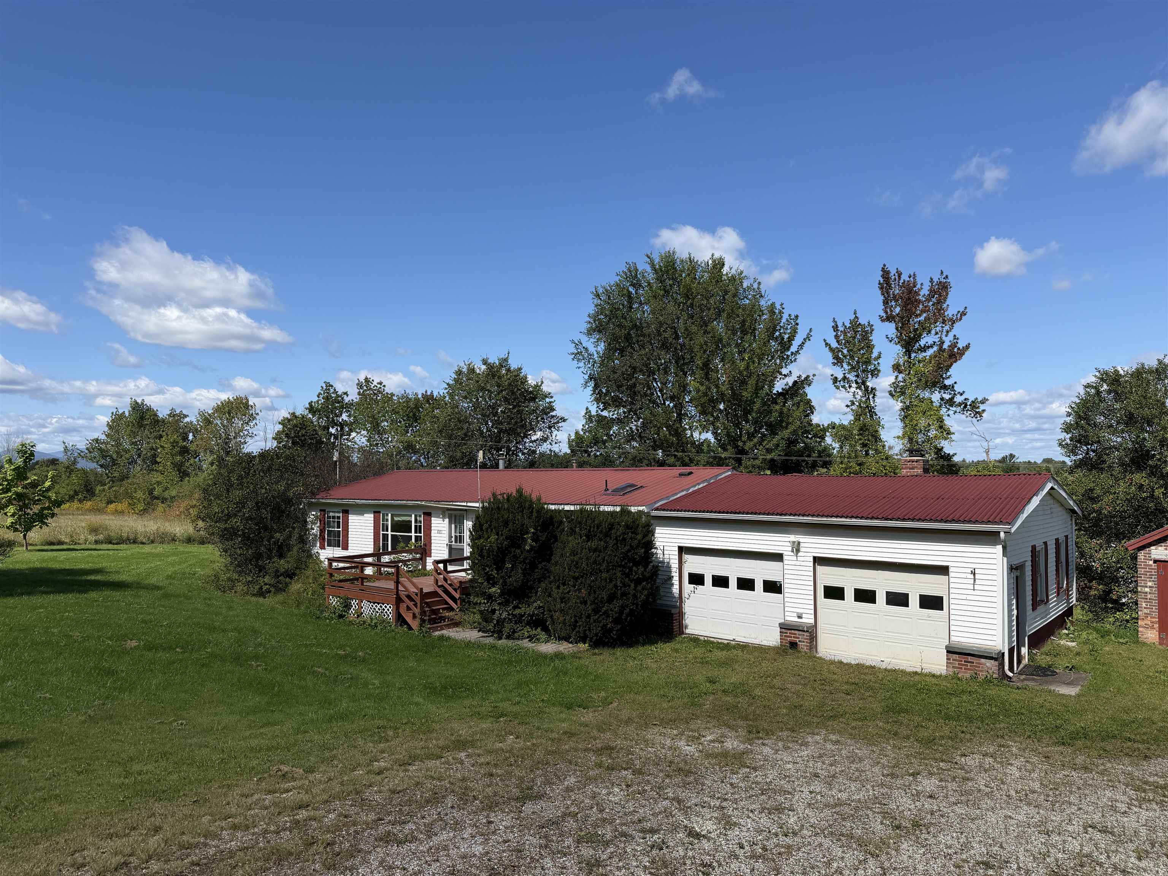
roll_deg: +0.5
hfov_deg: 71.6
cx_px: 584
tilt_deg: +2.4
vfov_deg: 56.8
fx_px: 810
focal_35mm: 24
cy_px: 438
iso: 80
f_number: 1.78
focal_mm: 6.76
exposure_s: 1/5714
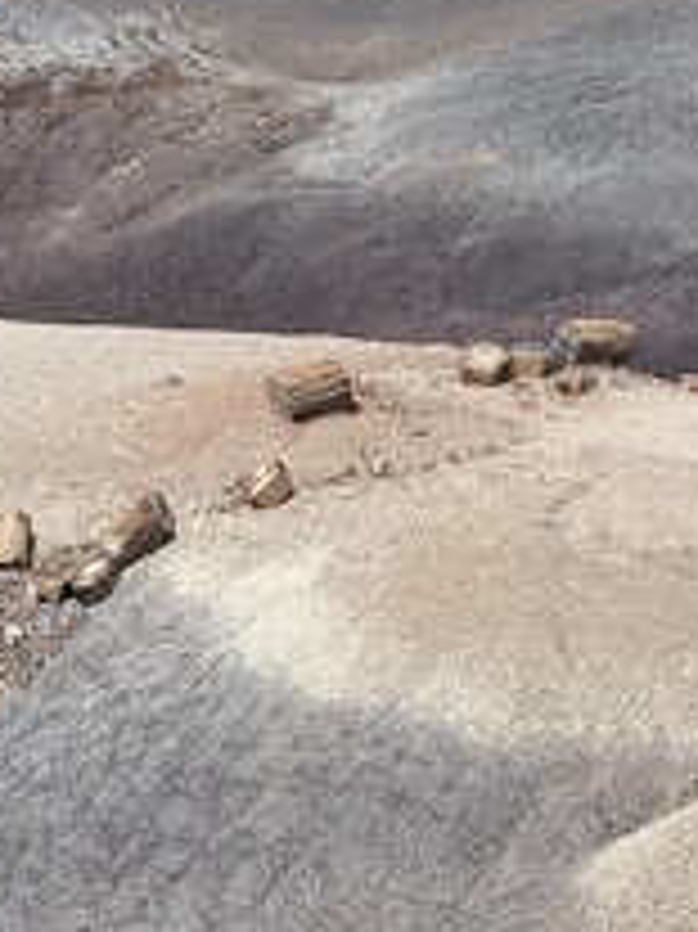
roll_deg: -1.3
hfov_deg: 4.9
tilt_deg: -5.4
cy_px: 95
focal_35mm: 302
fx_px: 8128
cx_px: 306
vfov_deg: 6.6
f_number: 2.8
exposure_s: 1/3195
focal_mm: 15.66
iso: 64
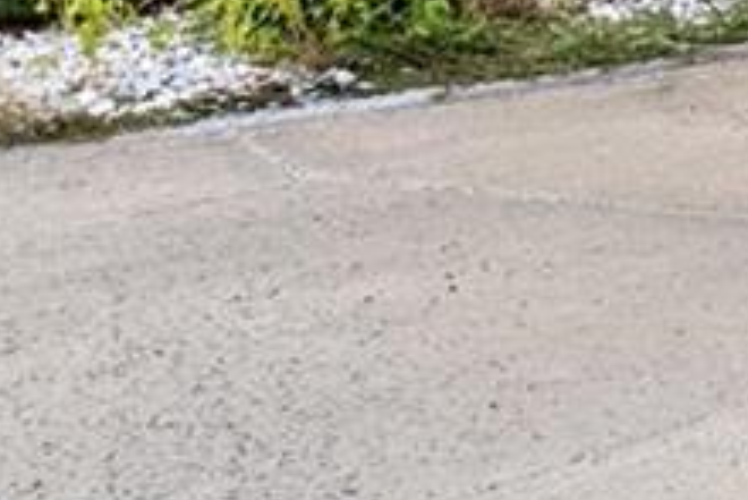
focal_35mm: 189
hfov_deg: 8.3
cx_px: 2567
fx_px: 3929
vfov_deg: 6.7
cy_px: -854
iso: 400
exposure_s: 1/160
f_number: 8
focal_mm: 13
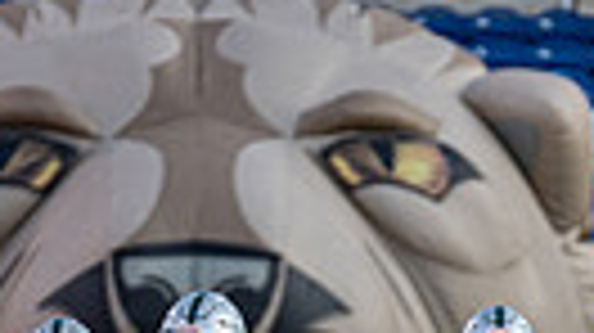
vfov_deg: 1.2
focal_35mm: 1028
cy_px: 607
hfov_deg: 2.1
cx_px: 165
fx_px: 16178
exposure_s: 1/1250
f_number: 3.2
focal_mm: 200
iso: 500
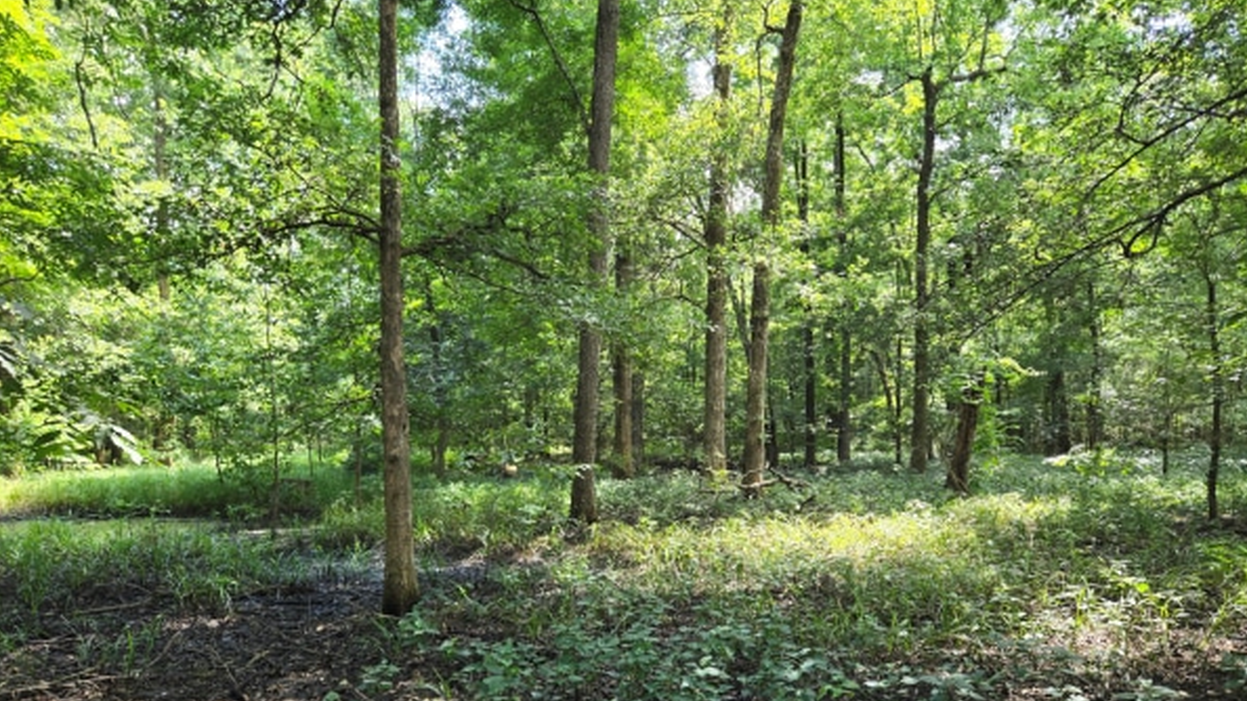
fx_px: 893
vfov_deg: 42.2
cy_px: 483
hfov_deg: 69.9
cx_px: 619
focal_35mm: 27
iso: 64
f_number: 1.8
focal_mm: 5.4
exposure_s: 1/120
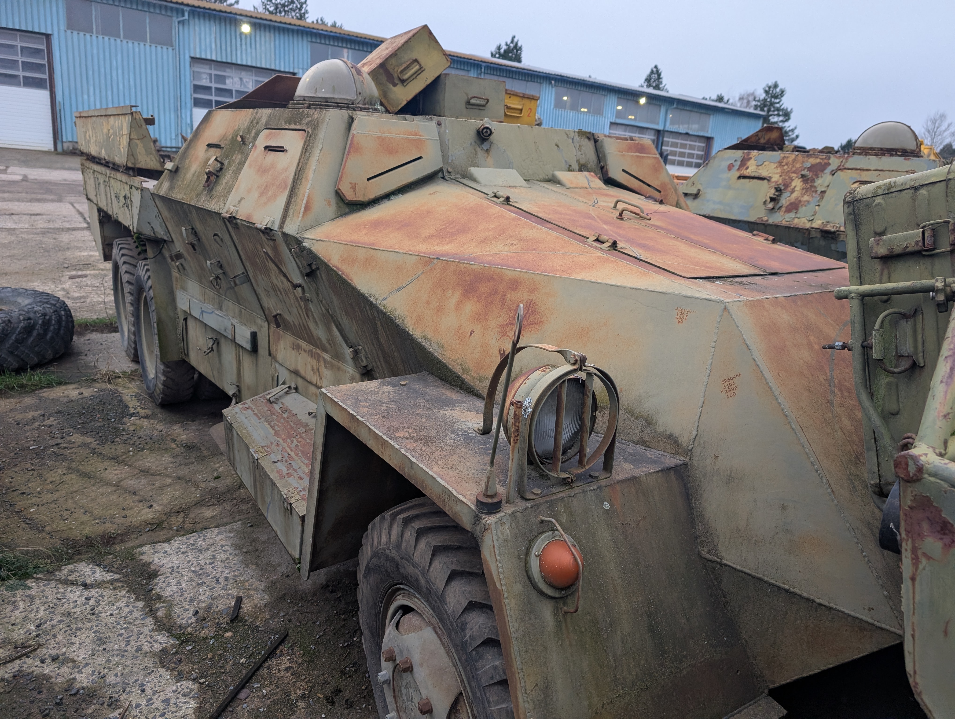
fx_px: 663
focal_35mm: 24
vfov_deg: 56.9
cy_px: 360
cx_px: 478
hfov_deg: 71.5
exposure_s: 1/229
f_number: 1.68
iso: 145
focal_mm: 6.9
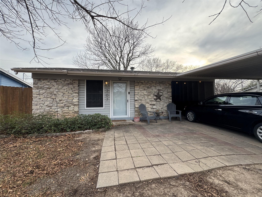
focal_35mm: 14
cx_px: 131
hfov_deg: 102.1
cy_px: 98
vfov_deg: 85.7
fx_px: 106
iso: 40
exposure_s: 1/191
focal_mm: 2.22
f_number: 2.2
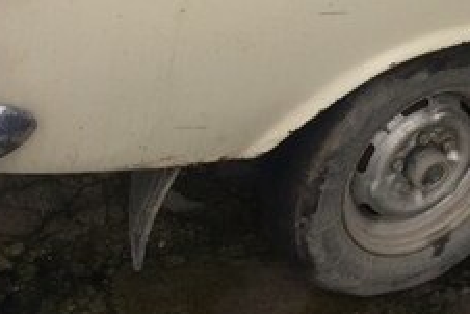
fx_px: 1150
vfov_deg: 14.6
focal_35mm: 88
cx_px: 493
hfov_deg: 22.1
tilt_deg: -17.5
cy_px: -138
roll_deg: -12.9
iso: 32
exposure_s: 1/331
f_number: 2.2
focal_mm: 4.15
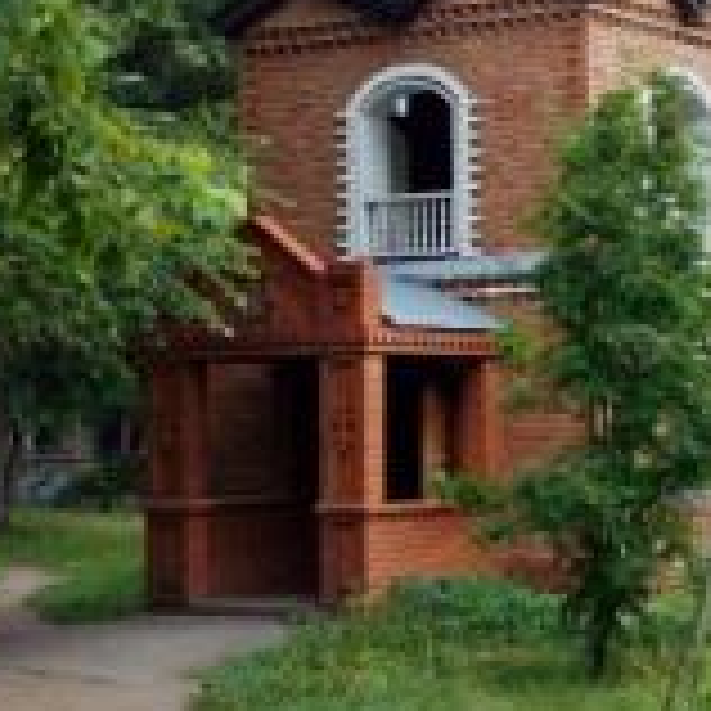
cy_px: 259
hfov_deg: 16.6
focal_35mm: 101
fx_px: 2347
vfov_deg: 17.2
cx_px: 801
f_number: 9
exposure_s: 1/320
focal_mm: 28
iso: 500
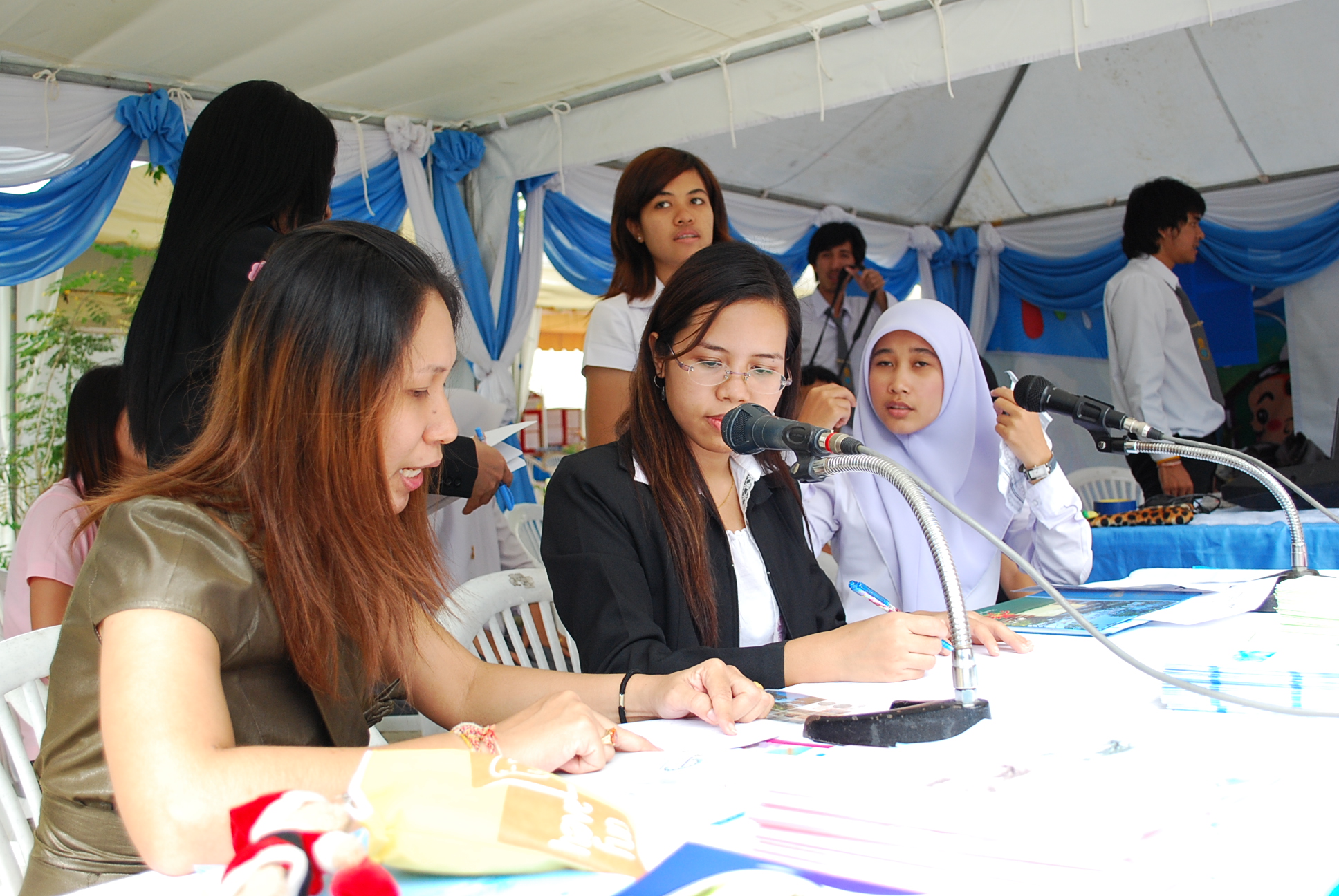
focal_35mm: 36
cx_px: 670
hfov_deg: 53.1
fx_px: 1341
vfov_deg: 37.0
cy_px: 448
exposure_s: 1/400
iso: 400
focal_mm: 24
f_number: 4.2
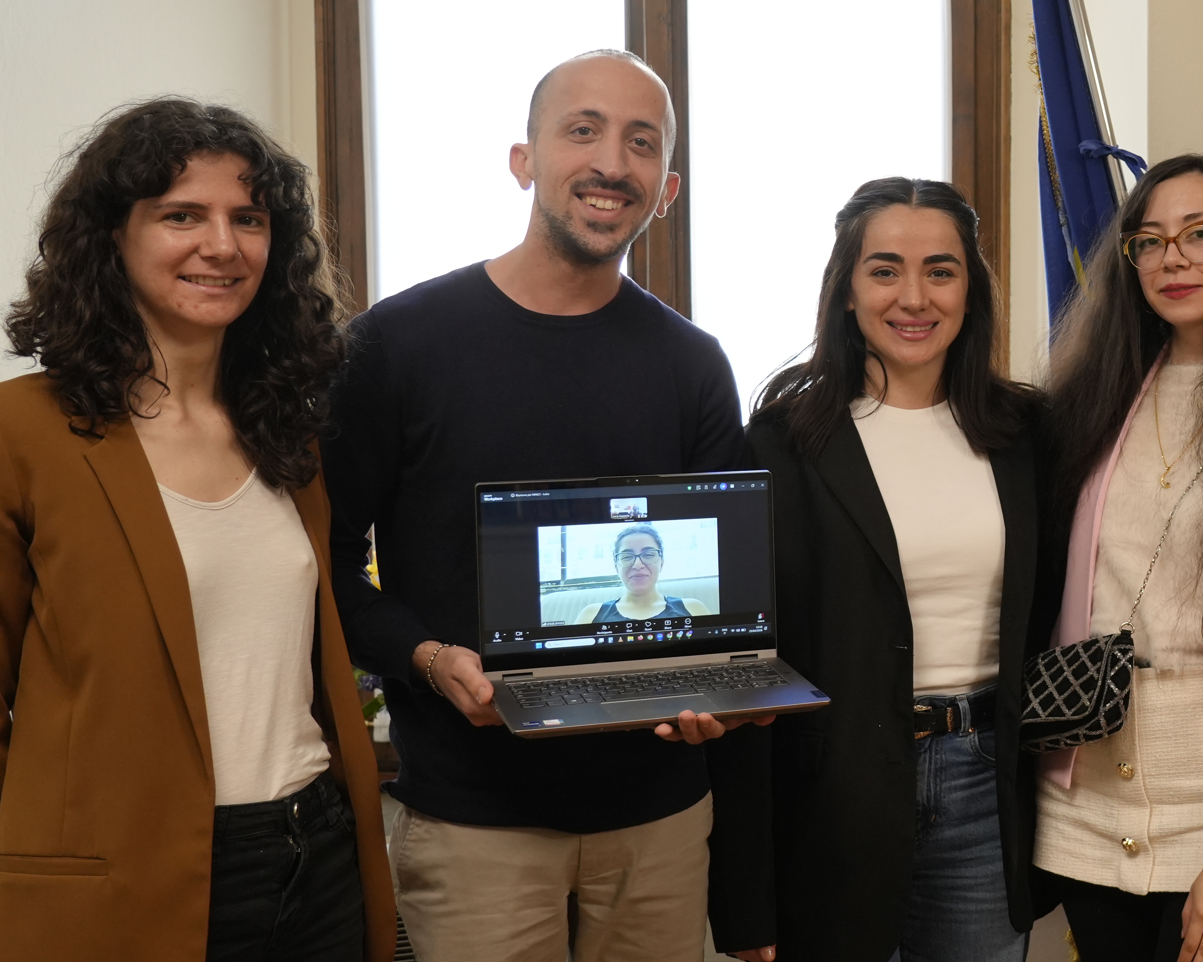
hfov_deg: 29.7
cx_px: 1214
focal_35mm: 59
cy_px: 436
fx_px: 2101
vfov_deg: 25.8
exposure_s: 1/160
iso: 1000
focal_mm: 30
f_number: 4
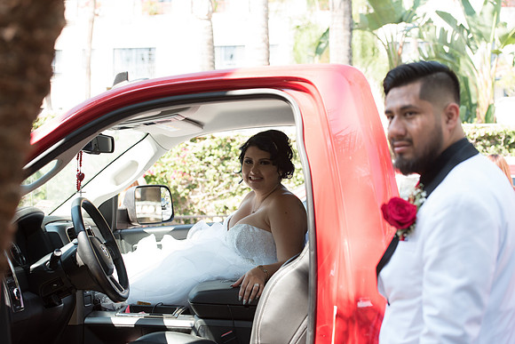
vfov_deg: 19.5
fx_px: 1002
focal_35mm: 70
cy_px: 172
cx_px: 258
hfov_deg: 28.8
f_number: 4.5
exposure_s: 1/320
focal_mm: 70
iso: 640
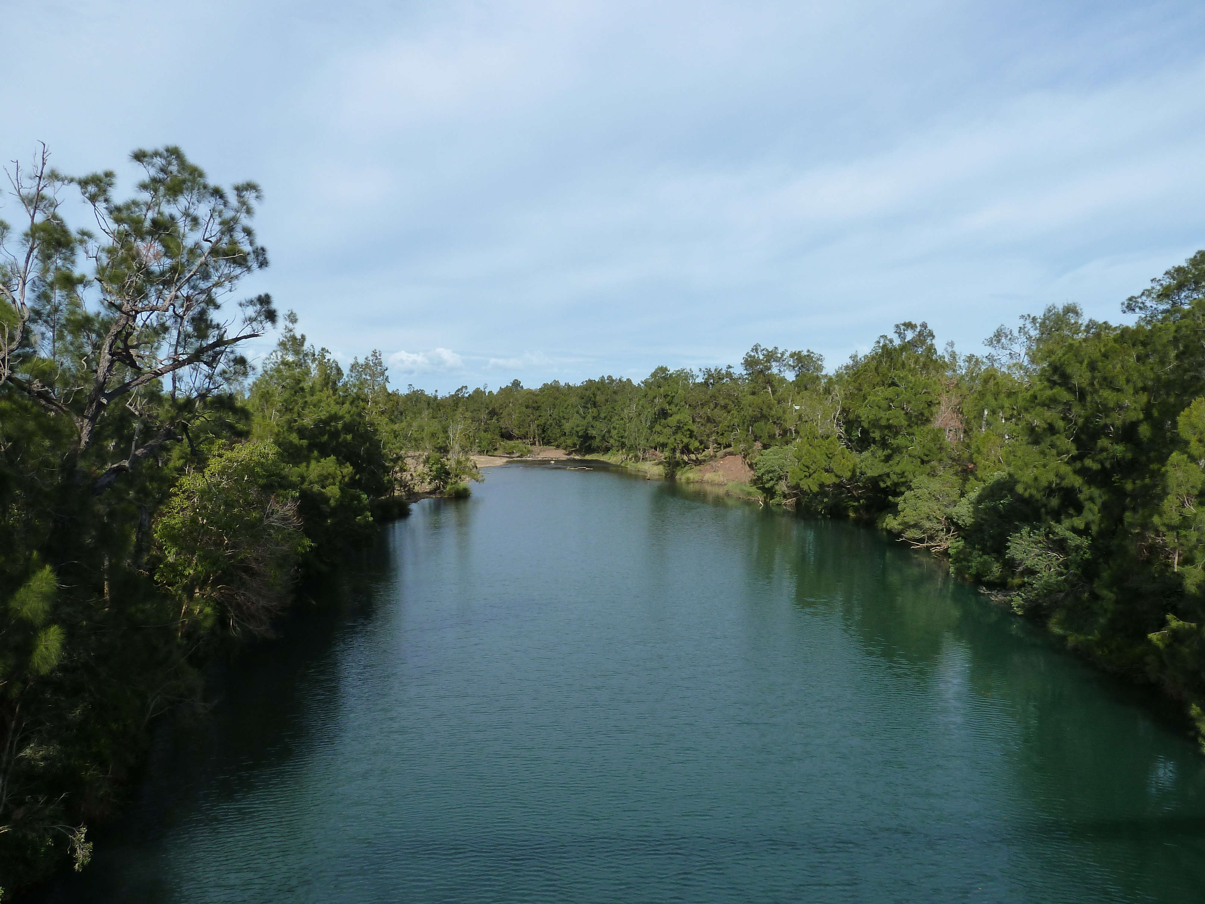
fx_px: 870
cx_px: 602
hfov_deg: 69.4
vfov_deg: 54.9
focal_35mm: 25
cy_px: 452
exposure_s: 1/400
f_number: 5
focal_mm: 4.1
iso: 125
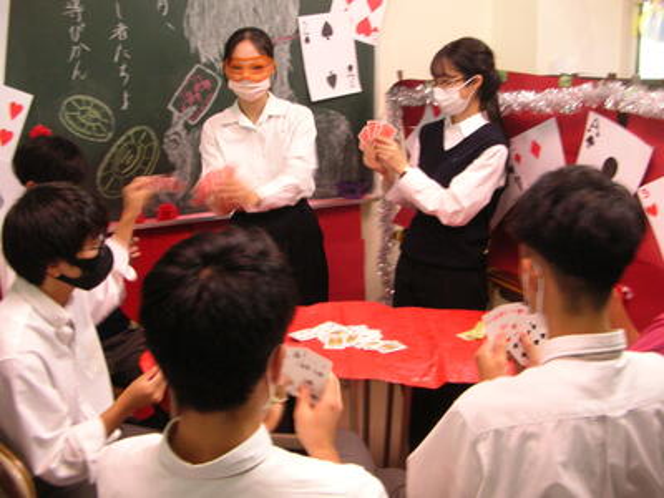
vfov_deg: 40.7
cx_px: 332
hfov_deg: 52.6
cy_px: 249
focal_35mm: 35
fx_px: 671
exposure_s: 1/6.1
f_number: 2.8
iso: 158
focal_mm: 5.8
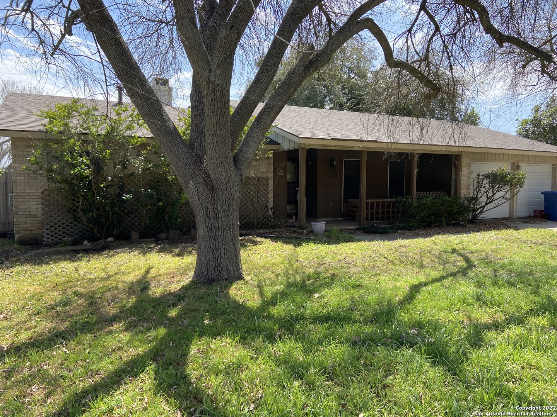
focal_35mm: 26
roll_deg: +1.2
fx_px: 418
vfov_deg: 53.1
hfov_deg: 67.3
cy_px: 208
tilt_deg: -4.1
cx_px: 278
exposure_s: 1/864
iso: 32
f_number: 1.8
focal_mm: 4.25
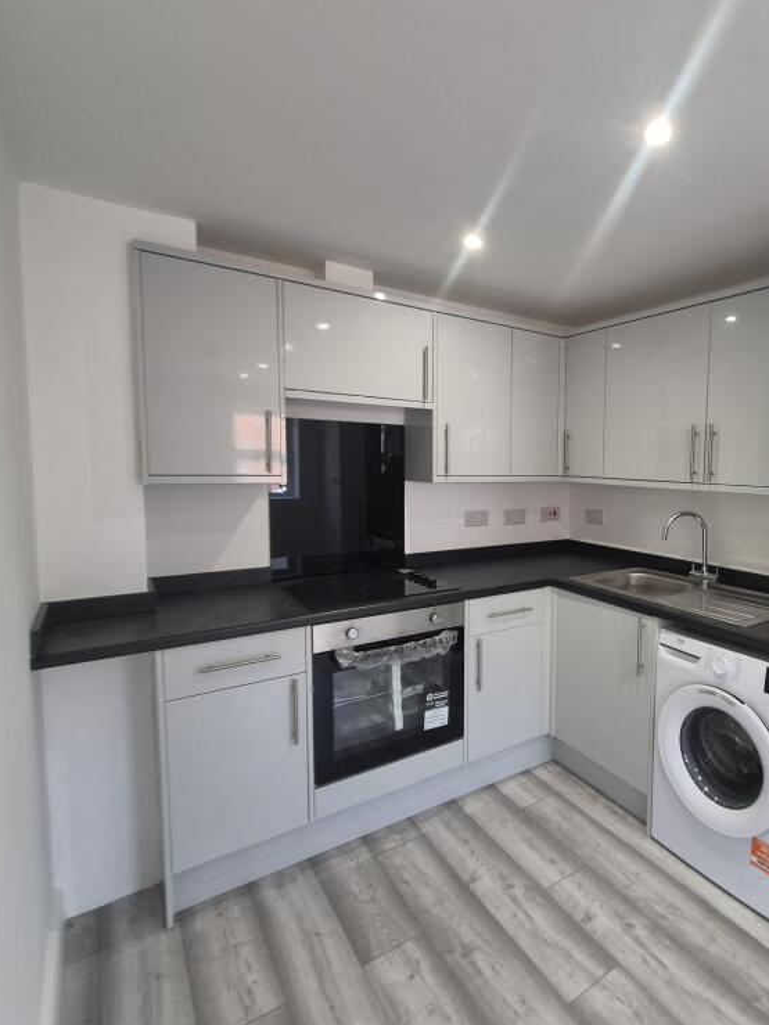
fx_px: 533
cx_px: 558
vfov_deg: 87.8
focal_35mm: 18
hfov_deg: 67.9
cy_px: 518
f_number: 2.2
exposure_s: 1/50
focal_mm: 1.74
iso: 80
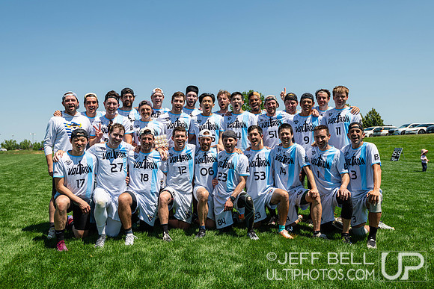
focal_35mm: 35
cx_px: 217
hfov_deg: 54.4
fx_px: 422
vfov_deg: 37.9
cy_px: 144
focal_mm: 35
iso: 90
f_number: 5.6
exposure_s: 1/800
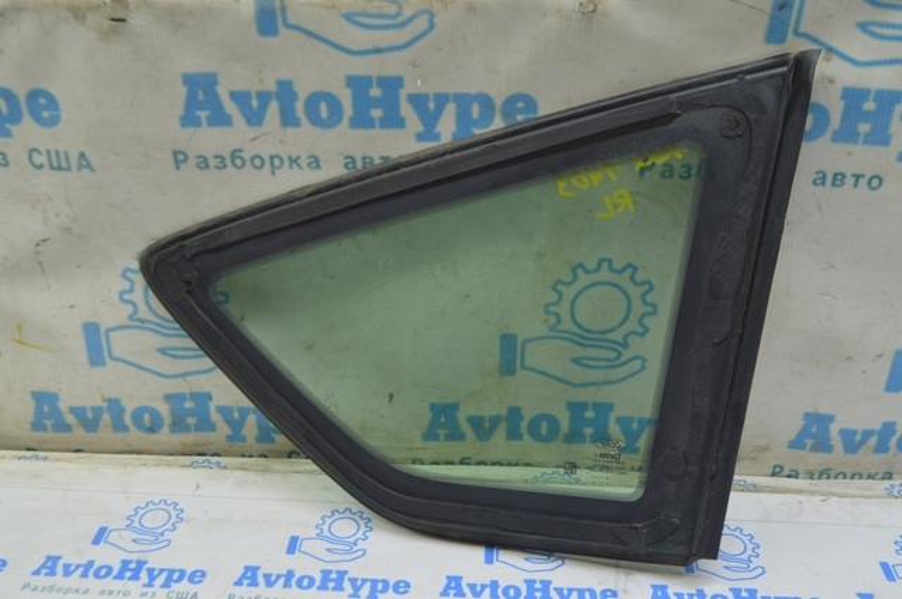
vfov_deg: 35.4
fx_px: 938
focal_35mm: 38
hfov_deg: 51.3
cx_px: 451
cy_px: 300
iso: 400
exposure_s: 1/20
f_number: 5.6
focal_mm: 25
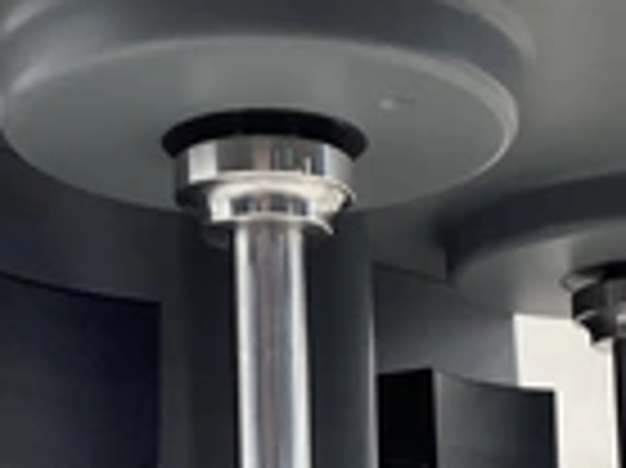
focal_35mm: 89
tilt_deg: +8.2
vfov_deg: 16.2
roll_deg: +1.7
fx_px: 1608
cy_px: 490
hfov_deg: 21.8
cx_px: 464
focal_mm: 3.3
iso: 50
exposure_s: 1/50
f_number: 2.4
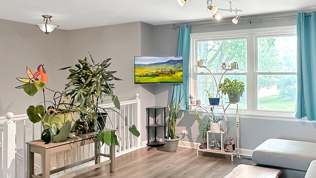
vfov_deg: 35.3
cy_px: 115
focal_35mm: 33
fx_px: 276
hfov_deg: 59.0
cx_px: 190
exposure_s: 1/60
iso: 320
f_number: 2.2
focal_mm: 2.22
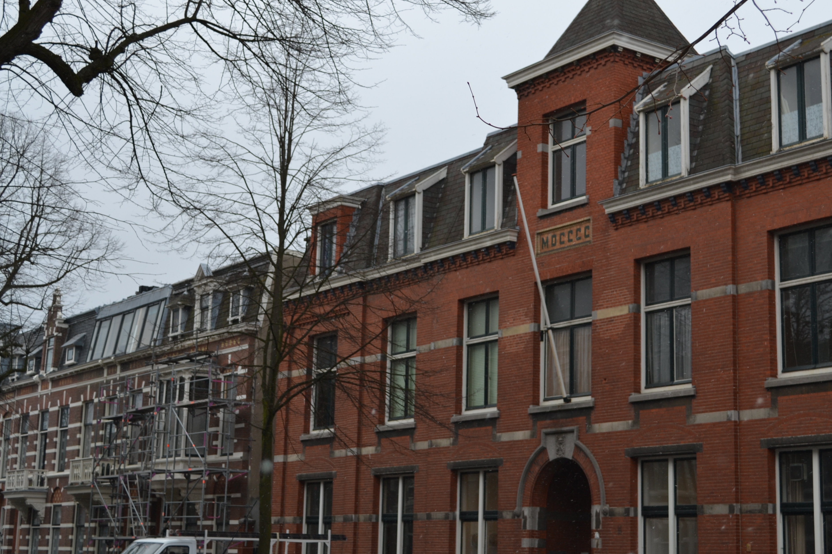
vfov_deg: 23.0
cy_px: 254
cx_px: 478
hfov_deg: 33.9
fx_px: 1363
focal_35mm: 59
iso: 110
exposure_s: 1/125
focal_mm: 32
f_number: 4.8
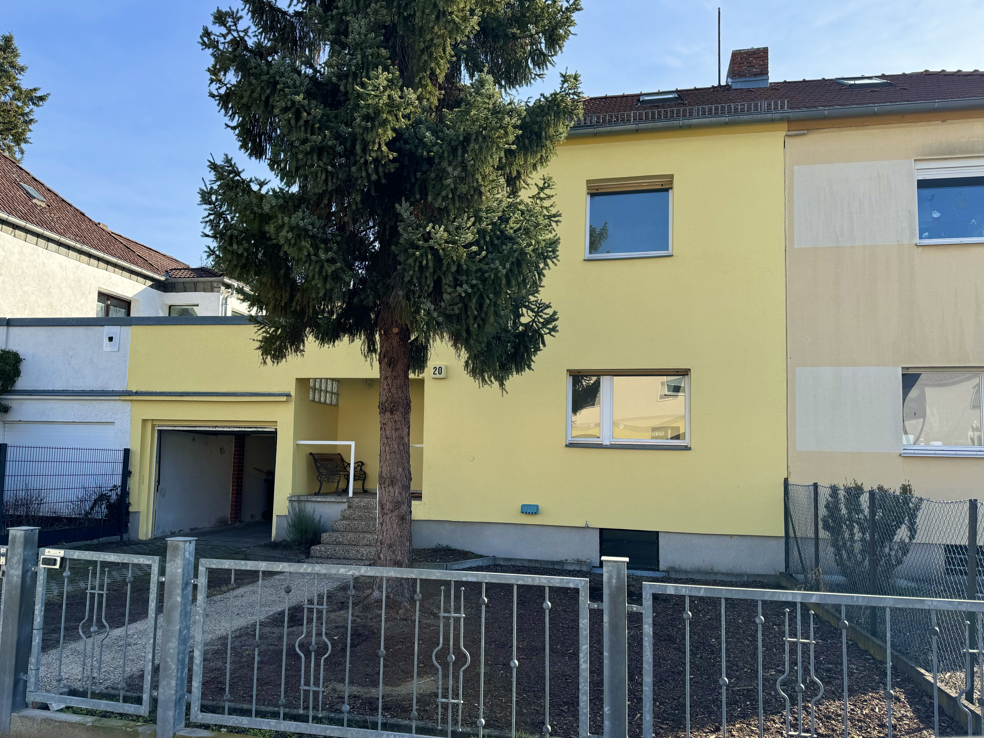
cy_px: 392
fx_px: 739
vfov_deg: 53.0
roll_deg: -1.3
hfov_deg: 67.3
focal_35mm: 26
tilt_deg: +5.4
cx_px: 468
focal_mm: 6.76
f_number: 1.78
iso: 80
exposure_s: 1/1767
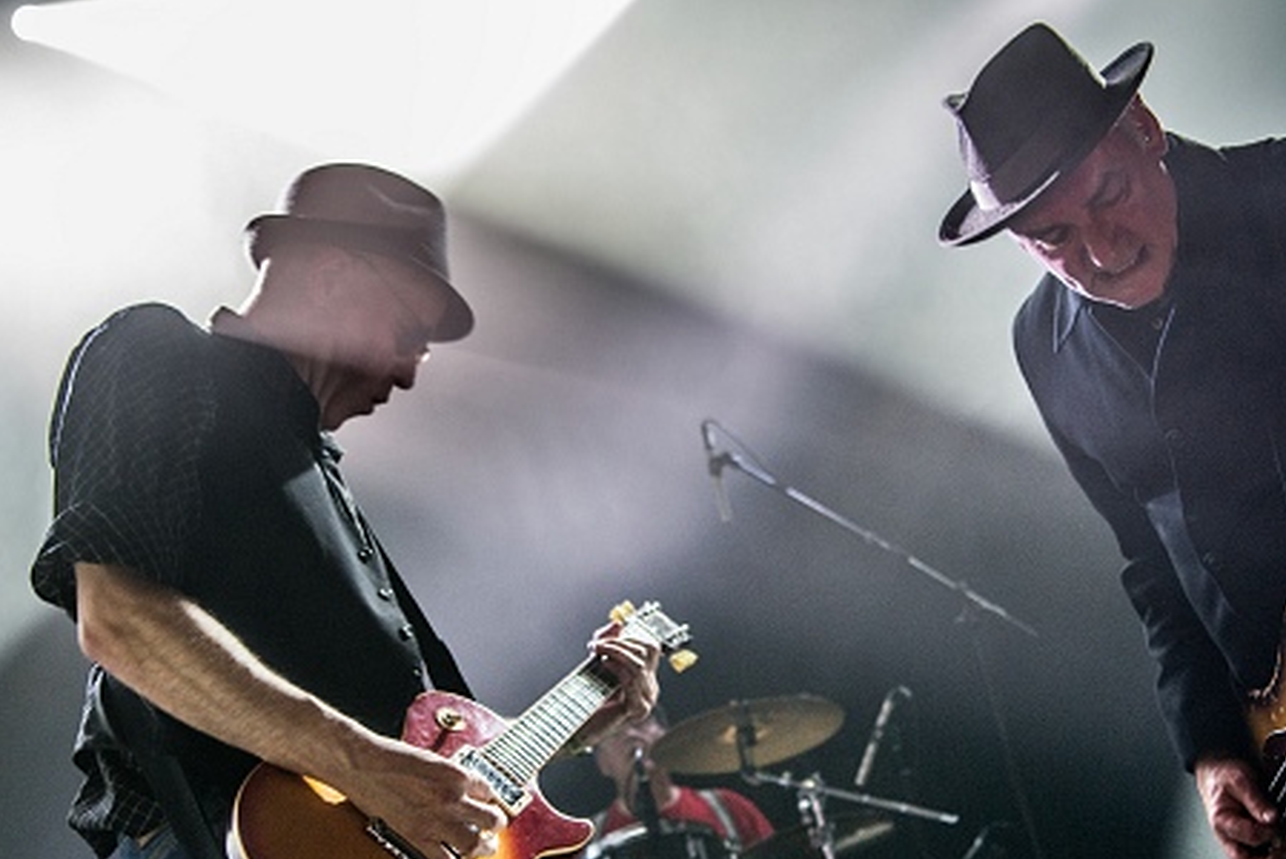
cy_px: 657
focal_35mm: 61
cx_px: 710
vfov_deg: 22.1
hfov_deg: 32.8
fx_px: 2180
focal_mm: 38
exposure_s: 1/80
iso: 1250
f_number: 2.8
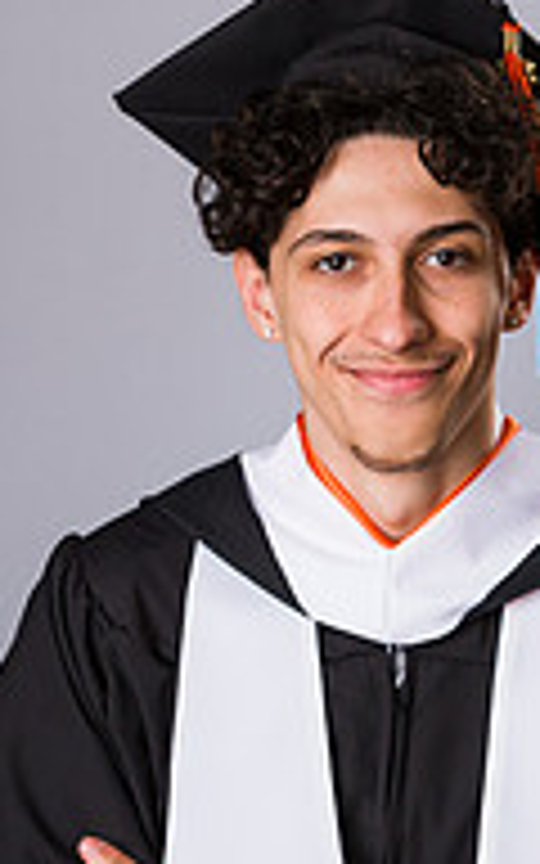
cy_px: 630
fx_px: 4615
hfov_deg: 6.7
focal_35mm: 196
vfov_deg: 10.7
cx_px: 416
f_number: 8
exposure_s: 1/200
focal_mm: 82
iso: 800
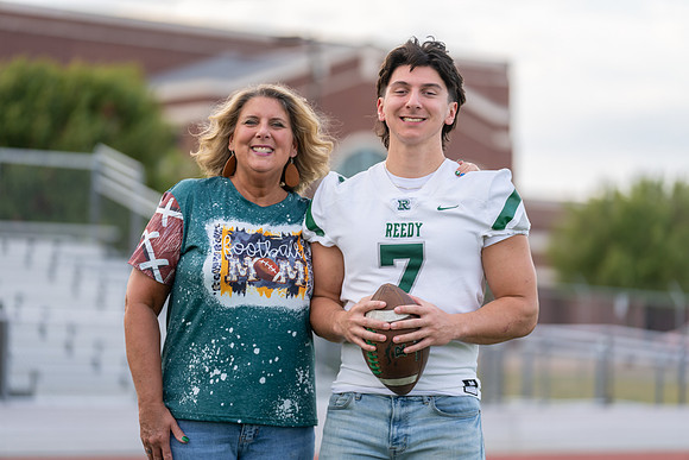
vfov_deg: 9.7
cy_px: 230
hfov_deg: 14.4
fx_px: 2718
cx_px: 344
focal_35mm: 142
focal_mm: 142
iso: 100
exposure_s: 1/320
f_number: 2.8
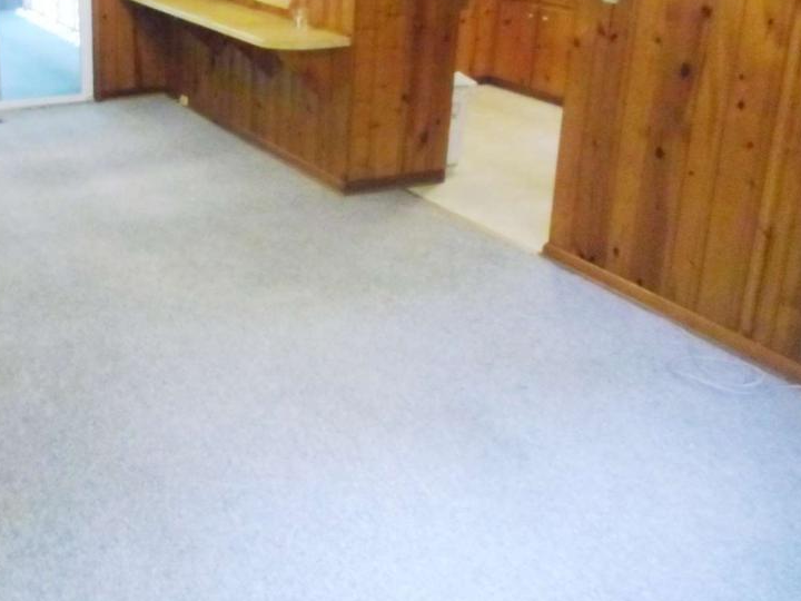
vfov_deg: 31.8
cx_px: 156
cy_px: 180
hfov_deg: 40.3
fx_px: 1041
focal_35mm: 45
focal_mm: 4.9
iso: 800
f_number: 3.2
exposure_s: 1/30
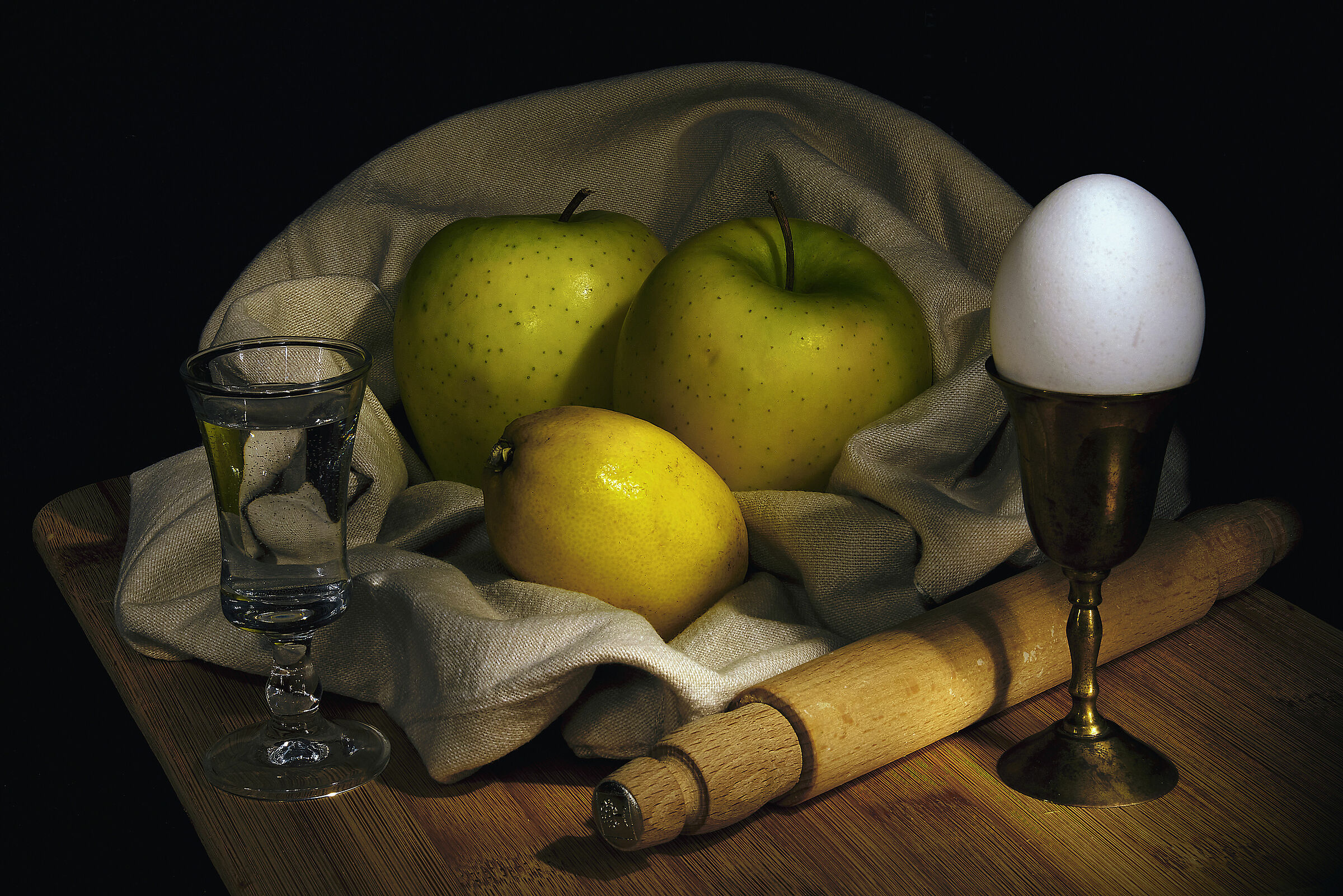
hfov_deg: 27.7
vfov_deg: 18.7
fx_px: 2723
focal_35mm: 73
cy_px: 448
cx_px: 672
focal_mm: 48.4
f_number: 22
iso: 125
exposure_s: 50
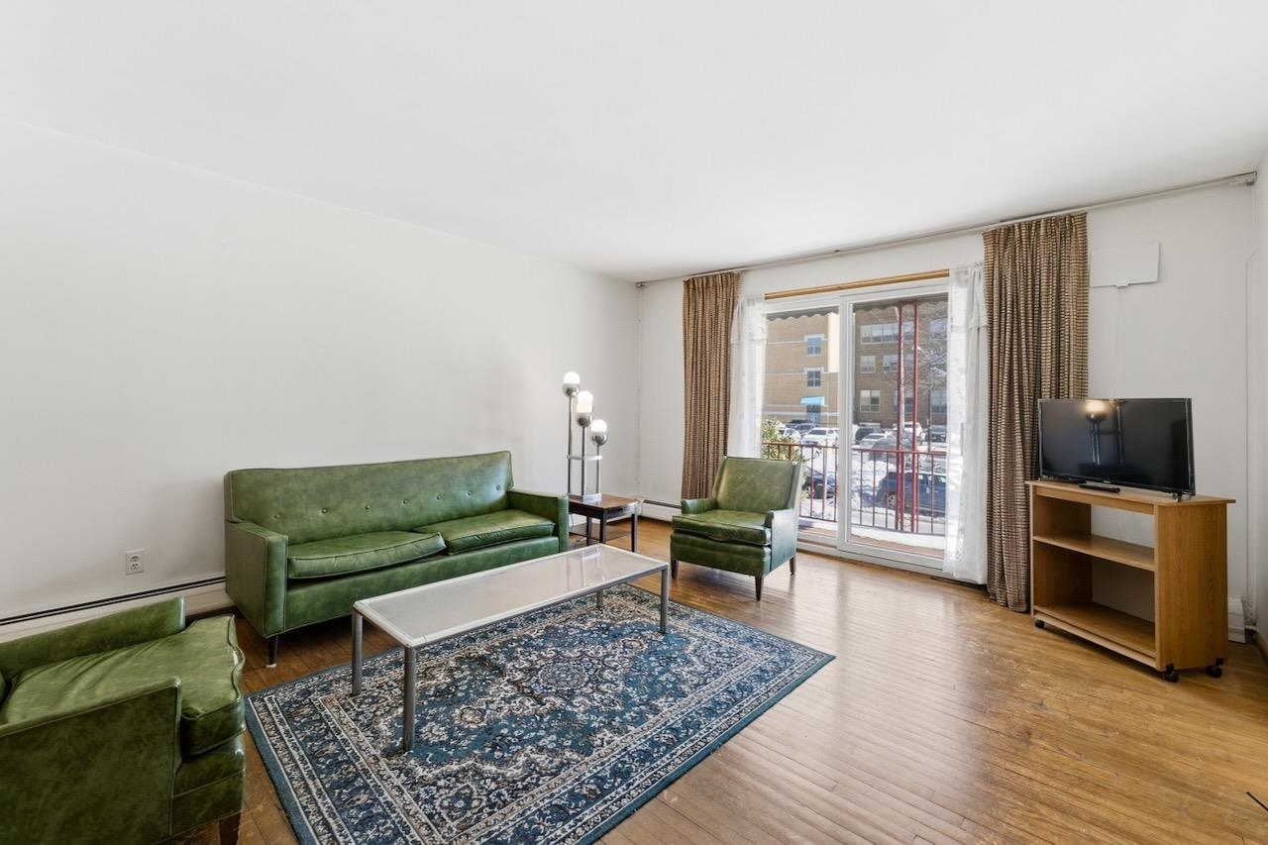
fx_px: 493
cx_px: 634
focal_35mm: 14
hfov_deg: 104.3
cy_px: 422
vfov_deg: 81.2
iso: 200
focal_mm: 14
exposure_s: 1/125
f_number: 8
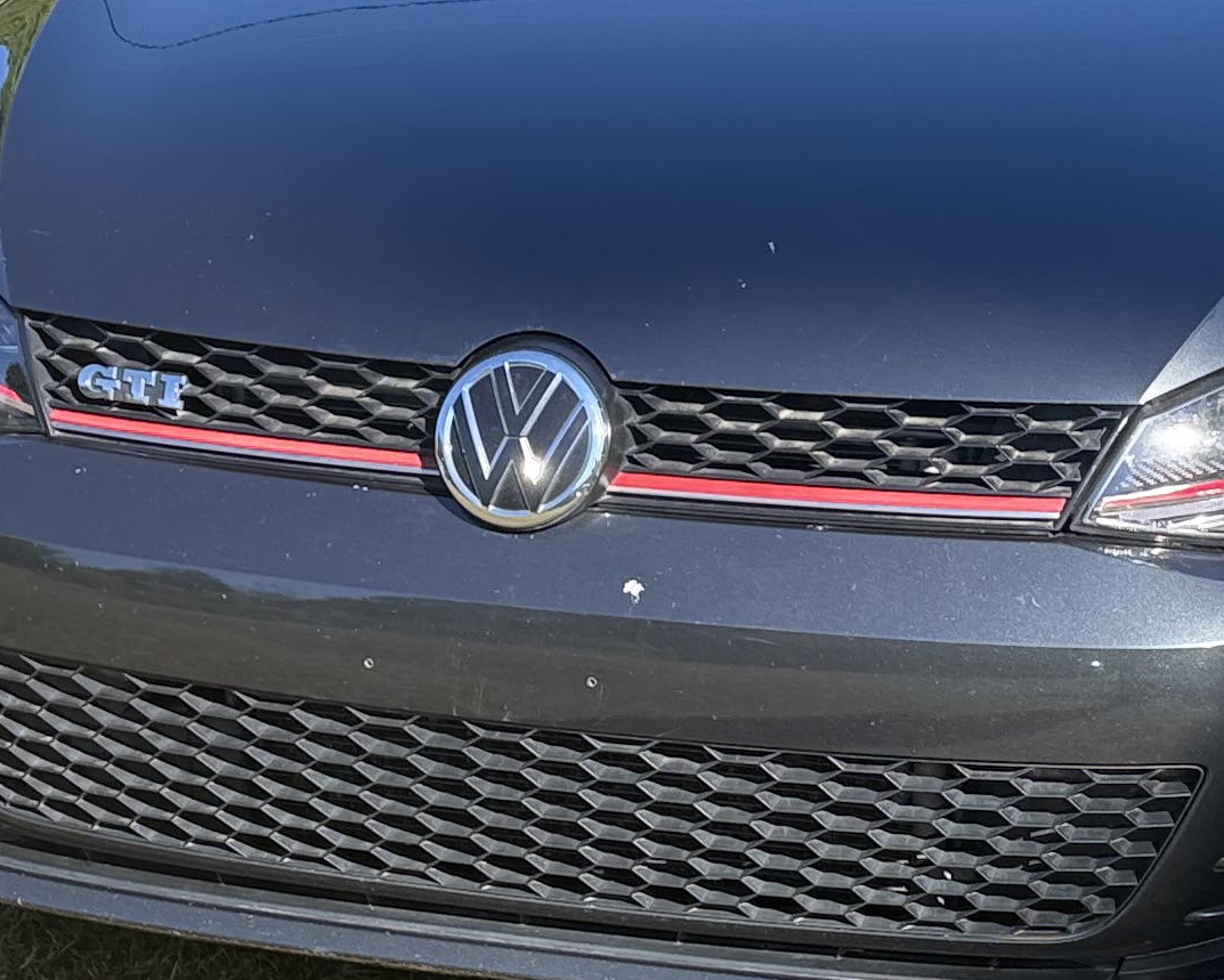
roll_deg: -1.8
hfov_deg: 21.5
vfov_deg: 17.4
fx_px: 3189
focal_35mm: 88
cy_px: 747
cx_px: 964
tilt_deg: -18.9
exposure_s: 1/1361
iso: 80
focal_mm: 6.76
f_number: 1.78
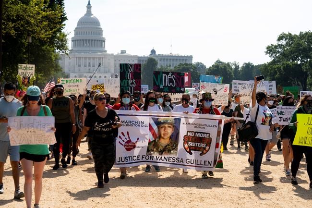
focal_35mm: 70
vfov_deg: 19.4
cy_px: 104
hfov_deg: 28.9
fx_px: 606
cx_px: 156
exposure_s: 1/400
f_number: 4.5
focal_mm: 70
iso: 100
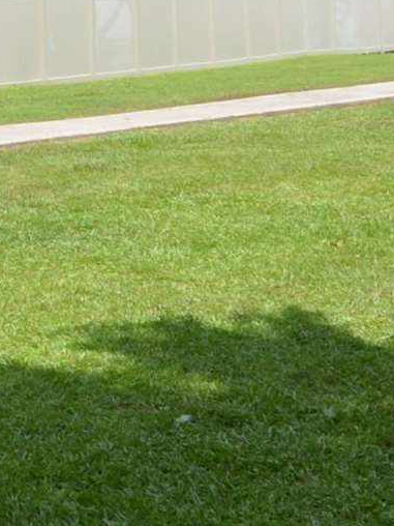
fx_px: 1320
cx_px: -322
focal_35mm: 87
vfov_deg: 21.4
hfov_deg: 14.8
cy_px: -52
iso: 125
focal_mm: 10
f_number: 8
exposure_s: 1/250
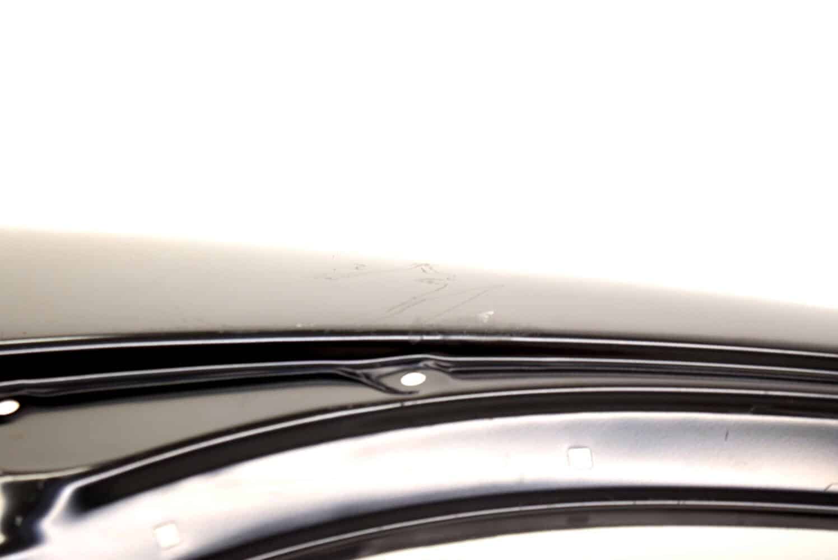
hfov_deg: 24.6
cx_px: 419
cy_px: 280
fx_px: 1922
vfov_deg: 16.6
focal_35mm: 82
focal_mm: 55
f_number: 5.6
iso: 450
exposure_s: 1/60
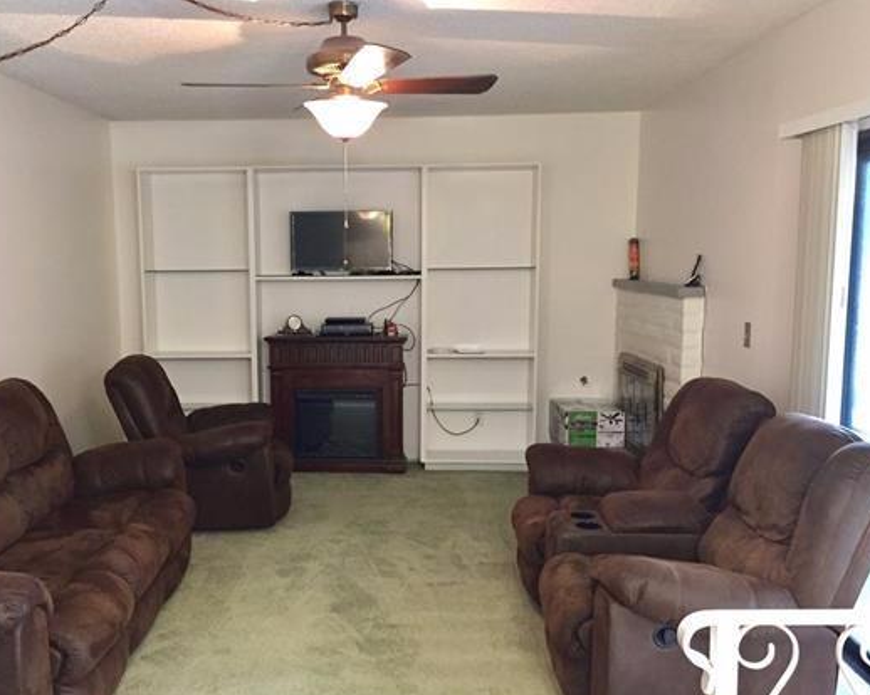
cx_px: 356
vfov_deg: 42.1
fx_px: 901
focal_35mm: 35
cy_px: 389
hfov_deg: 51.3
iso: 250
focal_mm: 4.15
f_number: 2.2
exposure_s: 1/17
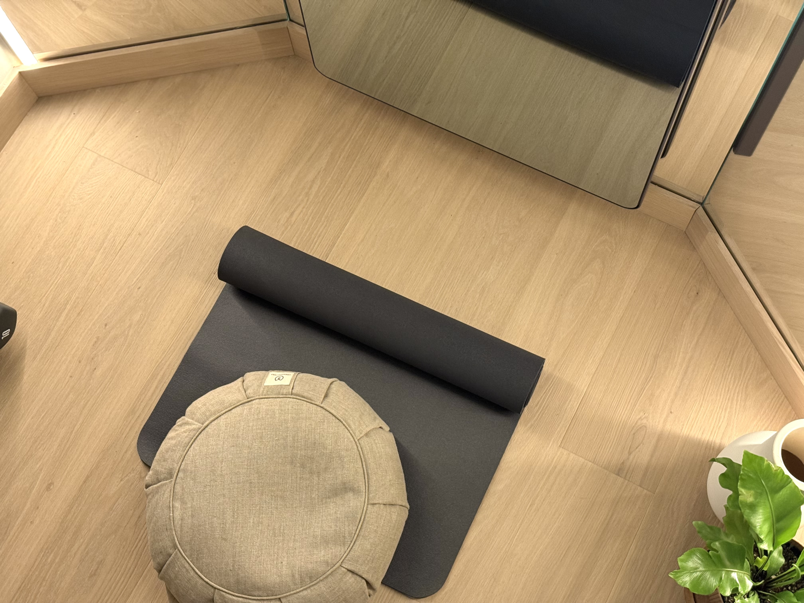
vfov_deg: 30.3
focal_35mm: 48
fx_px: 1115
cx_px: 402
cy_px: 302
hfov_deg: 39.7
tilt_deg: -70.5
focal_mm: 6.76
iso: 250
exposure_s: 1/60
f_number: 1.78
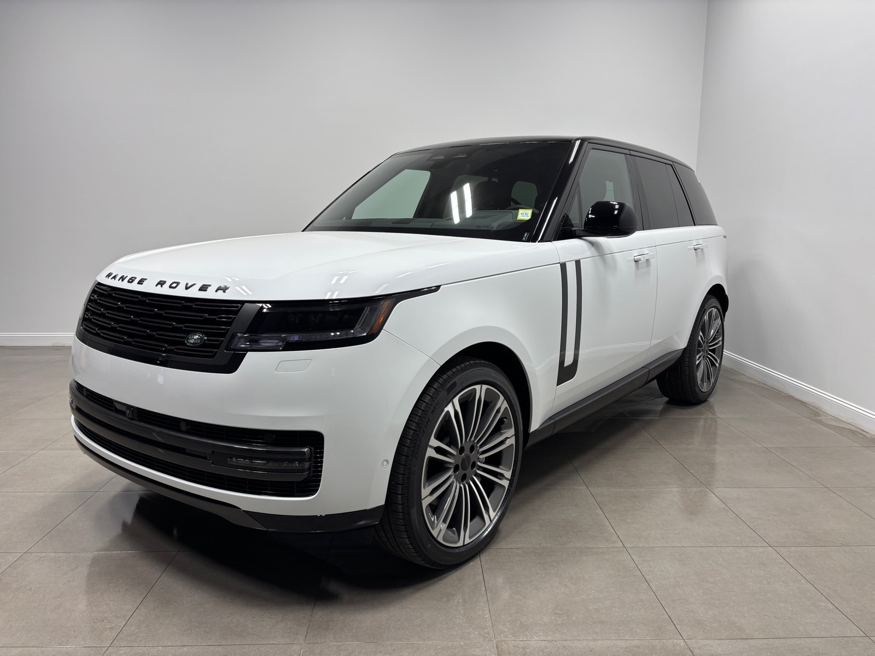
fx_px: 657
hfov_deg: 67.3
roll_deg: -0.3
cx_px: 438
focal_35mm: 26
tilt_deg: -9.2
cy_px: 328
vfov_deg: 53.1
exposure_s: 1/242
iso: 40
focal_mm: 5.96
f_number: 1.6
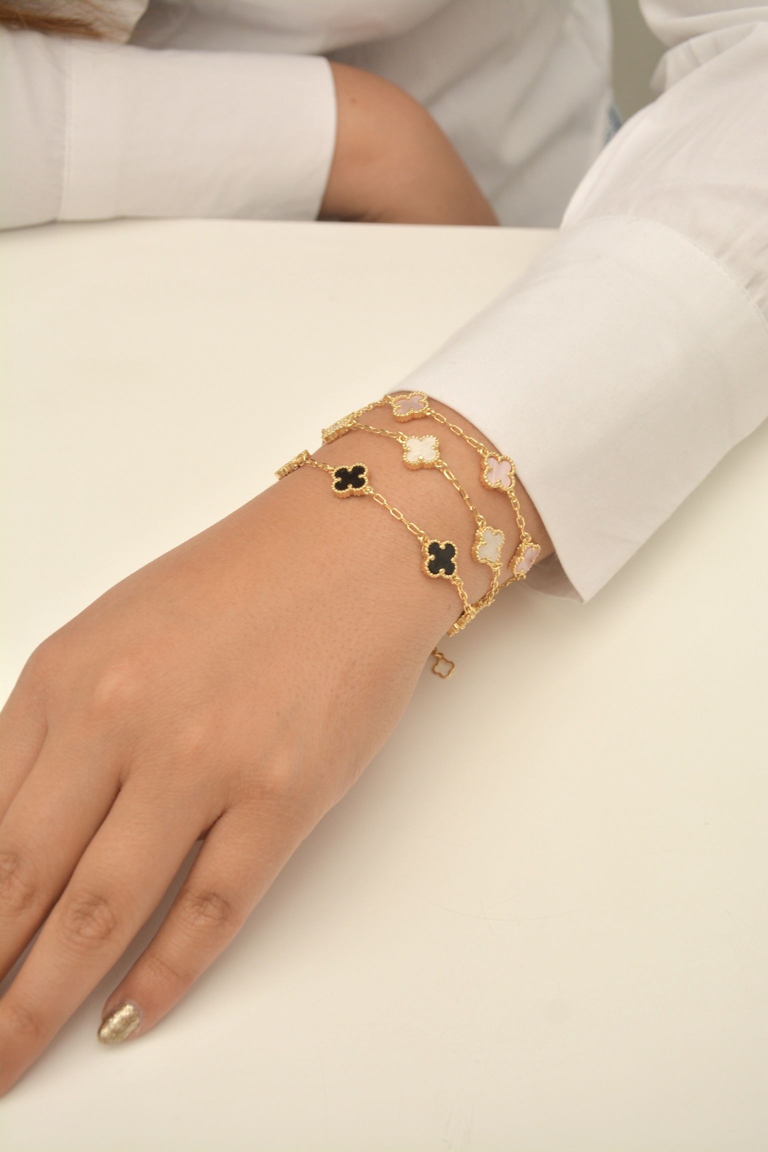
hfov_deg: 29.9
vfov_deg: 43.6
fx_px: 1440
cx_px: 384
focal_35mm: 45
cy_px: 576
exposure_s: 1/160
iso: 500
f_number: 6.3
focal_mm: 30
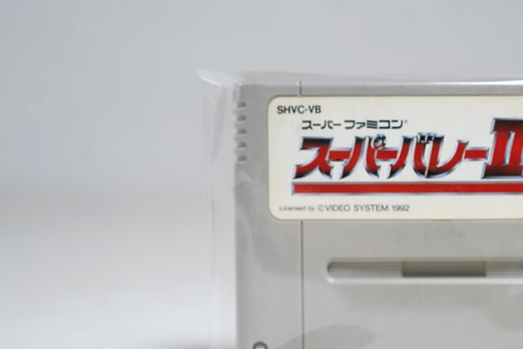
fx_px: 1089
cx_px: 438
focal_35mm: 75
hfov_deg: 26.4
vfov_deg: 18.1
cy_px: 238
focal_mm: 41
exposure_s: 1/5
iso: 64
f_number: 5
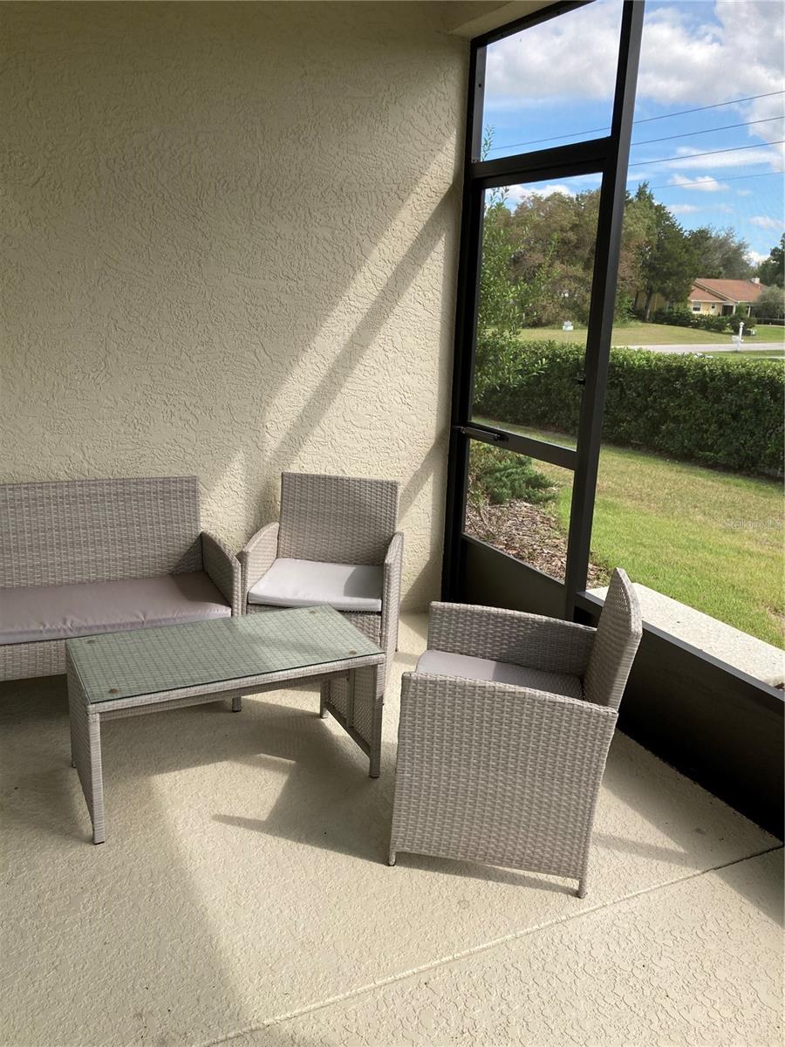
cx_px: 392
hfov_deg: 49.7
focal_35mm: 28
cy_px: 524
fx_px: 847
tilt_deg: -14.0
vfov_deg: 63.4
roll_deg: -1.8
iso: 20
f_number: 1.8
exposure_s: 1/585
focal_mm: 3.99
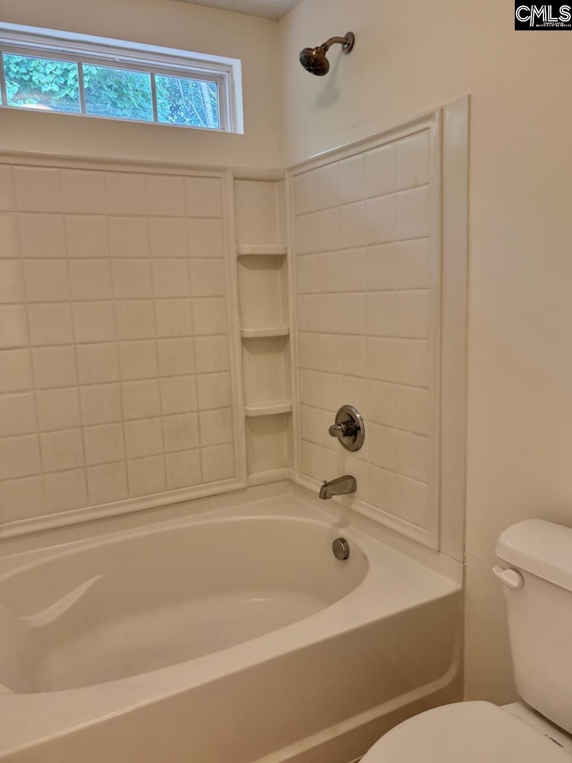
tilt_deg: -7.8
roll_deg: +4.0
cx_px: 286
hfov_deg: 53.1
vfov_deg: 67.3
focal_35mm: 26
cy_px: 382
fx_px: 573
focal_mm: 5.96
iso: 125
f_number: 1.6
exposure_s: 1/60
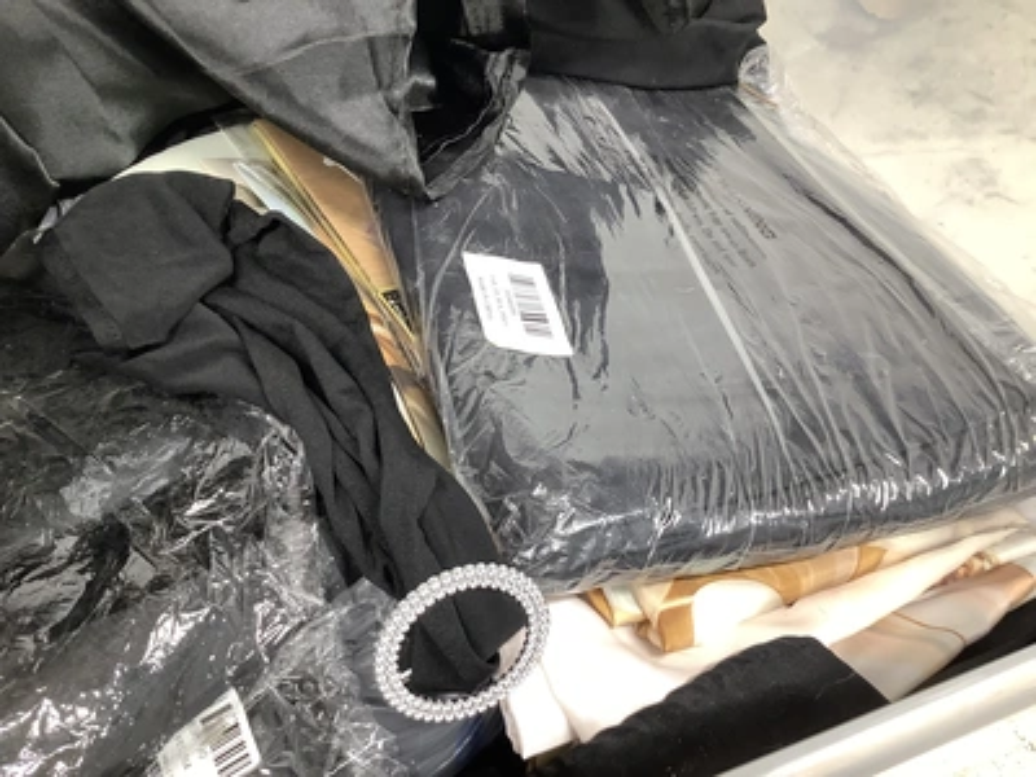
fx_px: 928
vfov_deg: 45.4
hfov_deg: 58.4
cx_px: 518
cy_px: 388
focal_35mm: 31
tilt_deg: -55.8
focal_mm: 3.3
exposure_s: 1/60
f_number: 2.4
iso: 125
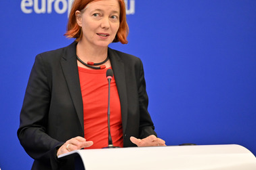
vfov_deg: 6.7
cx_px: 109
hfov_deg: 10.1
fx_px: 1442
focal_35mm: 203
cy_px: 75
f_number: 2.8
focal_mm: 170
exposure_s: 1/800
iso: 5000
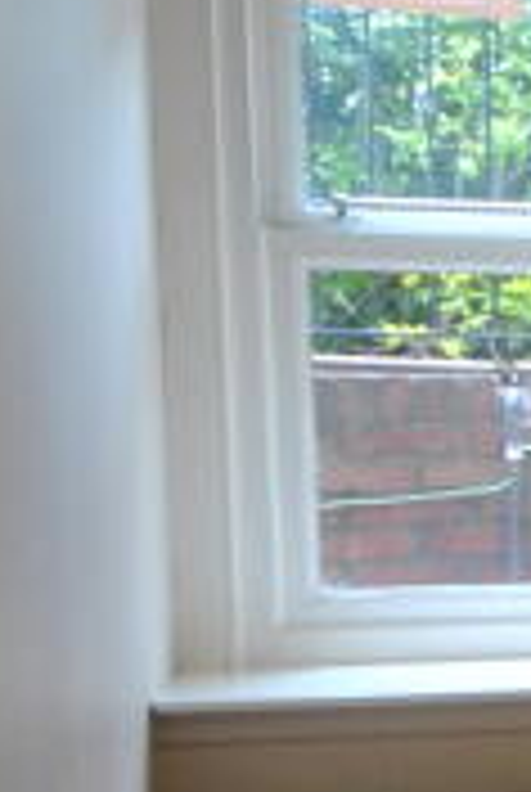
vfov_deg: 16.7
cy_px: 569
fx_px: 2688
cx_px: 1850
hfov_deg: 8.4
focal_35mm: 122
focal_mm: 14
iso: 400
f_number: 4.8
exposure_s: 1/15
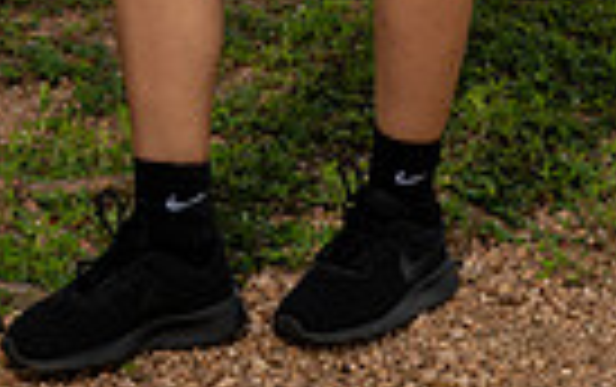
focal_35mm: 164
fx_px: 2757
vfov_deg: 7.5
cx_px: 180
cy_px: -531
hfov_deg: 12.7
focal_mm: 49
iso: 100
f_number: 8
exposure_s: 1/250
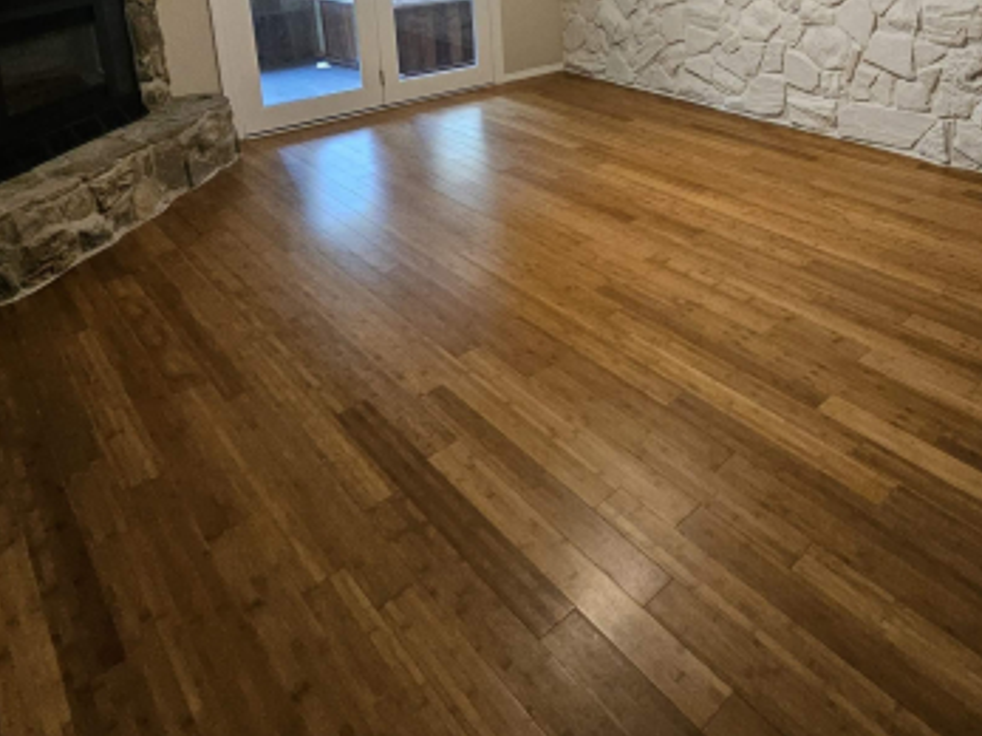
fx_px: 709
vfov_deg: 48.7
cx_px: 664
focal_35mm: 25
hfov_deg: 67.3
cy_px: 65
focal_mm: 1.74
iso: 250
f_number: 2.2
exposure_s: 1/60
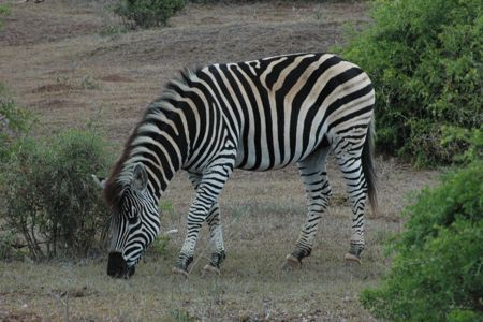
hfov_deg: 4.6
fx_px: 6037
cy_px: 161
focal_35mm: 450
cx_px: 242
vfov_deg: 3.1
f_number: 16
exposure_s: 1/125
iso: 1600
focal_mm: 300
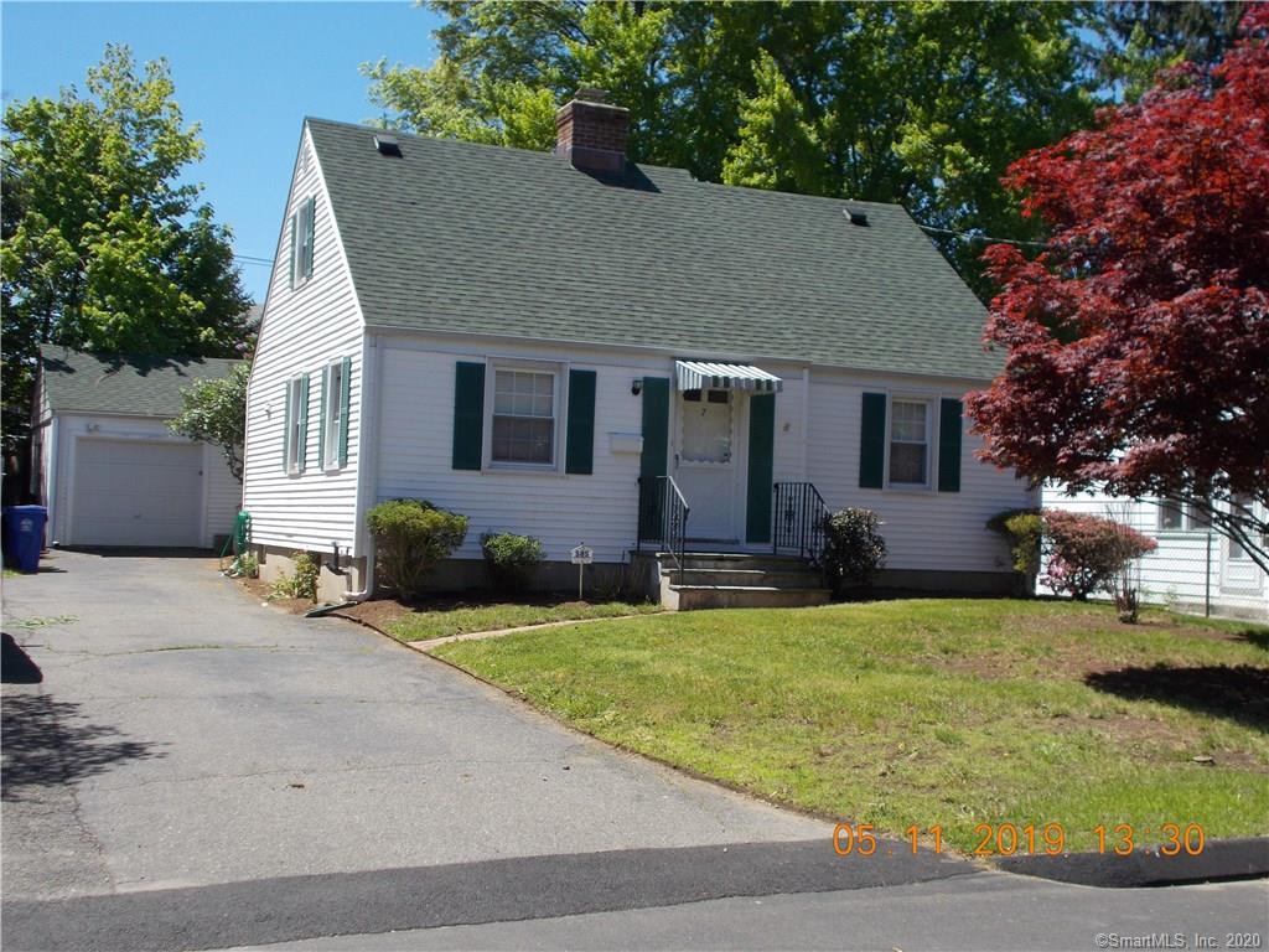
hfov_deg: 42.9
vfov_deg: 32.9
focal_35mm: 44
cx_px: 634
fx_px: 1613
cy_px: 476
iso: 80
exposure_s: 1/80
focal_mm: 7.9
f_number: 10.6
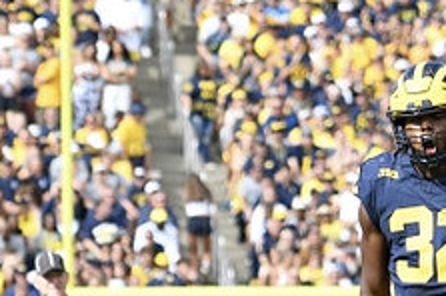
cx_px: 454
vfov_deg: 1.8
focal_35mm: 760
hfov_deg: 2.7
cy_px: 292
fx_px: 9402
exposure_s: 1/1000
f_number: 5.3
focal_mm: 195
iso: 500
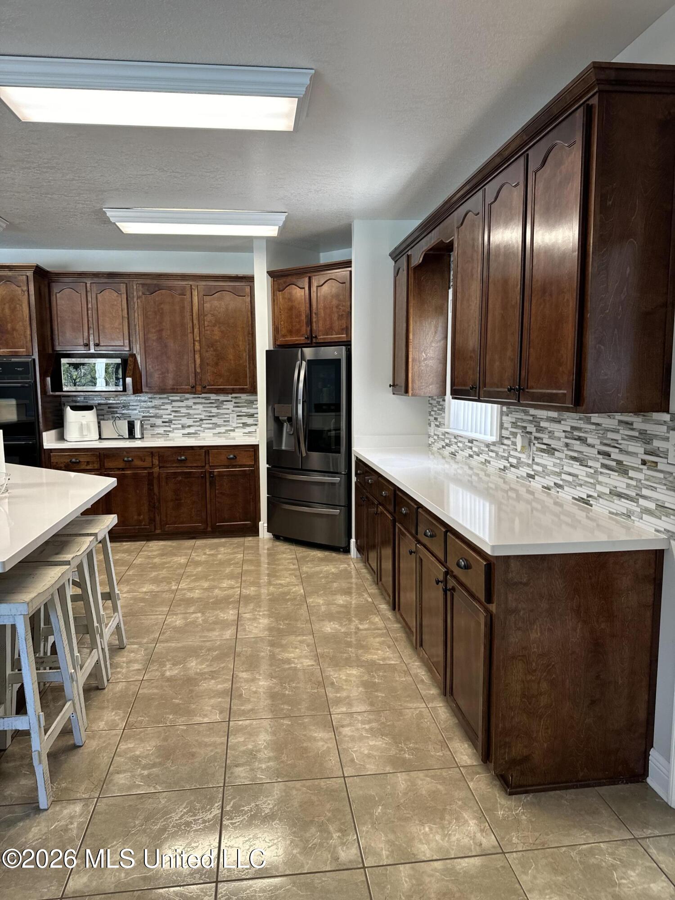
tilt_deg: -5.5
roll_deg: +1.5
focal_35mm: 24
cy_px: 450
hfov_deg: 56.8
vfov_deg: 71.6
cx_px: 338
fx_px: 624
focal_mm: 6.86
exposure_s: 1/120
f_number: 1.78
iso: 125
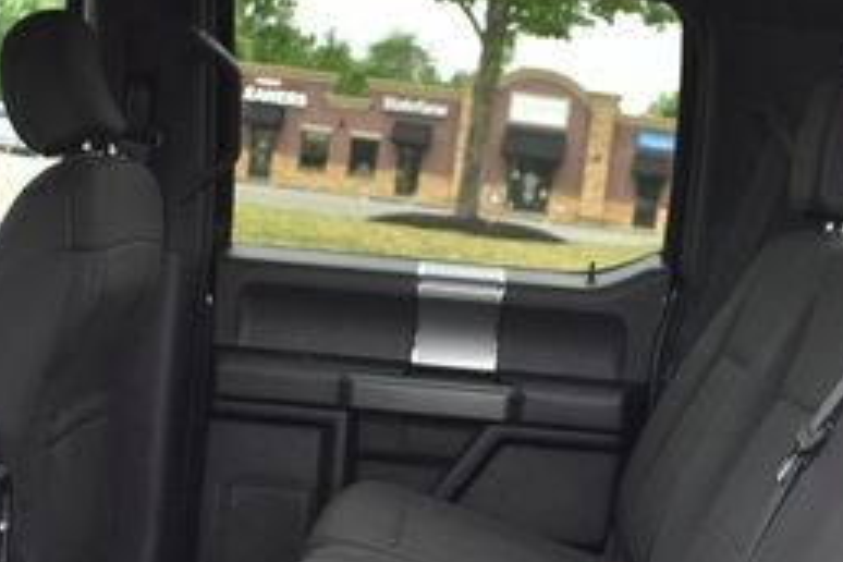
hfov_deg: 29.8
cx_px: 578
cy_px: 475
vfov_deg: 20.0
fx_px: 1569
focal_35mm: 67
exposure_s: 1/250
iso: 720
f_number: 3.5
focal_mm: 18
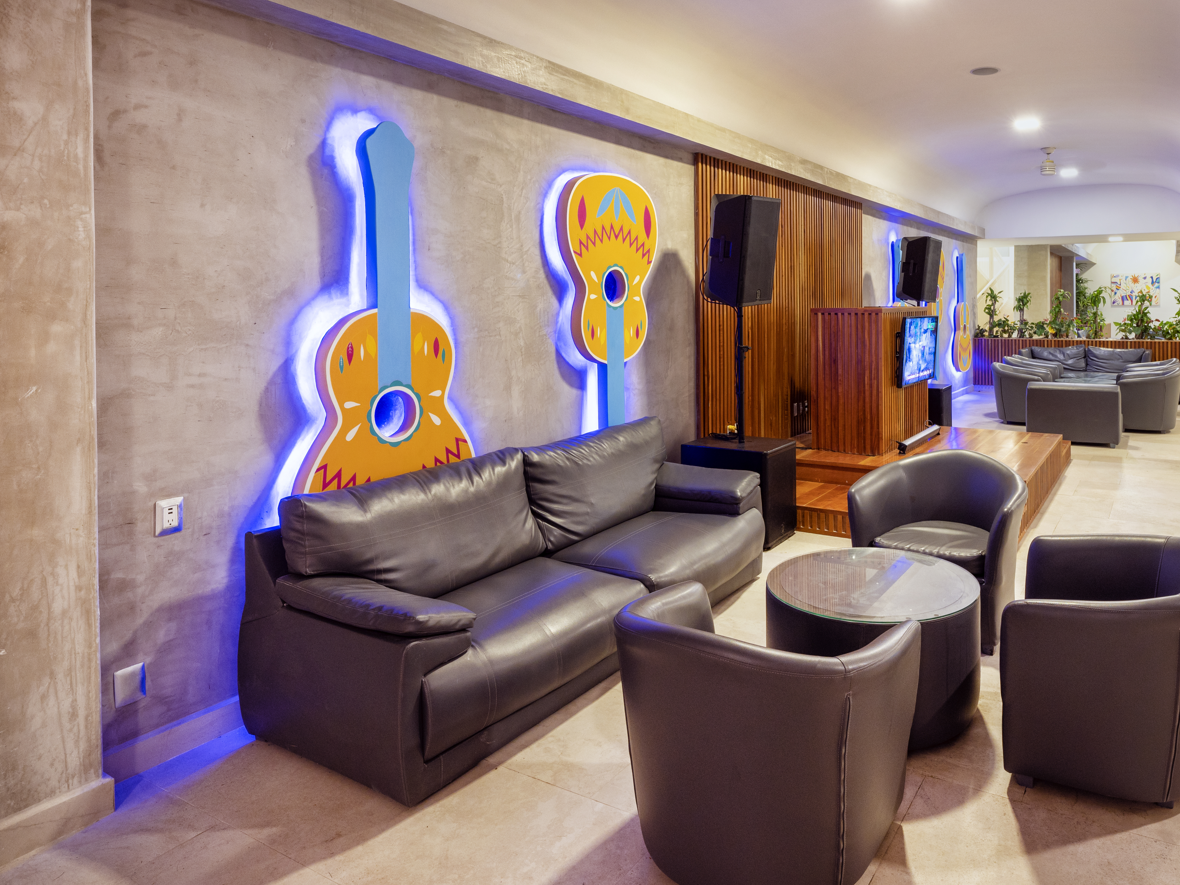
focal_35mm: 22
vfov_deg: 62.0
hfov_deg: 76.3
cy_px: 431
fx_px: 737
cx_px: 719
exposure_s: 1
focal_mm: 17.5
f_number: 9.5
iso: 400
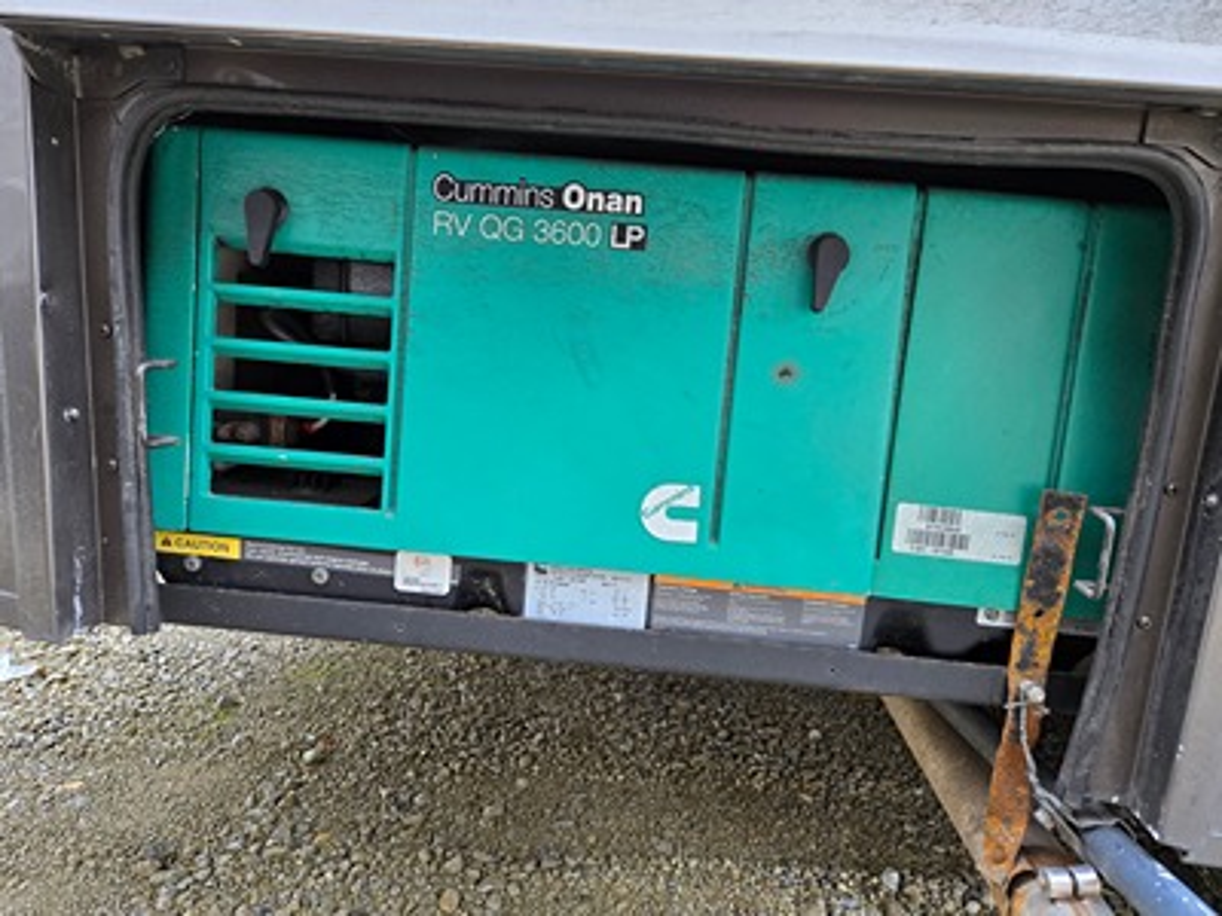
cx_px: 611
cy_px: 458
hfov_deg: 73.9
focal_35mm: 23
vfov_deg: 58.9
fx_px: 812
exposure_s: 1/180
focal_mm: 5.4
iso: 125
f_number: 1.8
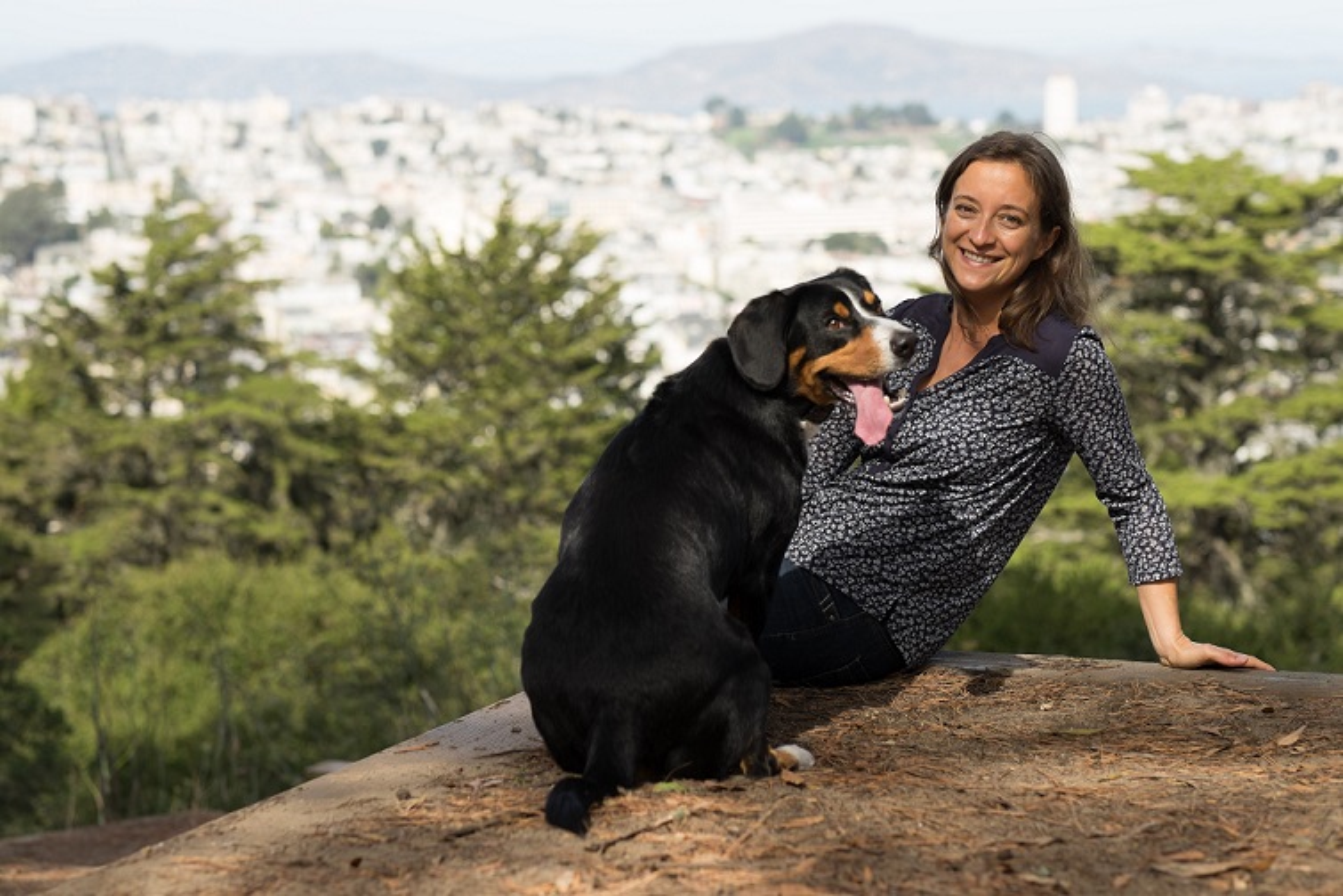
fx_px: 3135
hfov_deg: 24.2
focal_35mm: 84
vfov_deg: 16.3
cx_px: 672
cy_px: 448
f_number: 3.2
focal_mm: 56
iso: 200
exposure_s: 1/1100
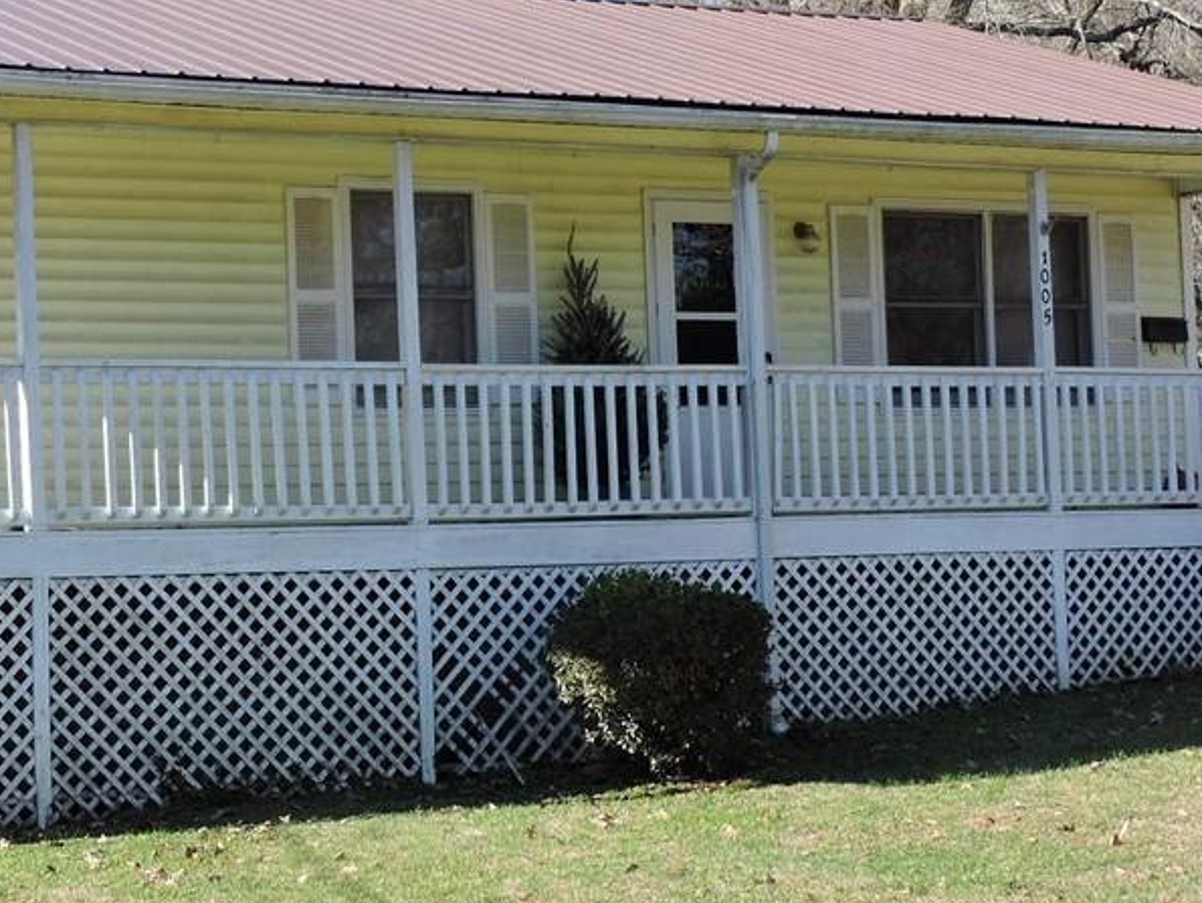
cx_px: 360
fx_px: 2988
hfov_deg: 22.6
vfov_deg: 17.2
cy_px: 432
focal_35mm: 86
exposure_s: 1/400
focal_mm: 8.9
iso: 100
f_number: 3.6
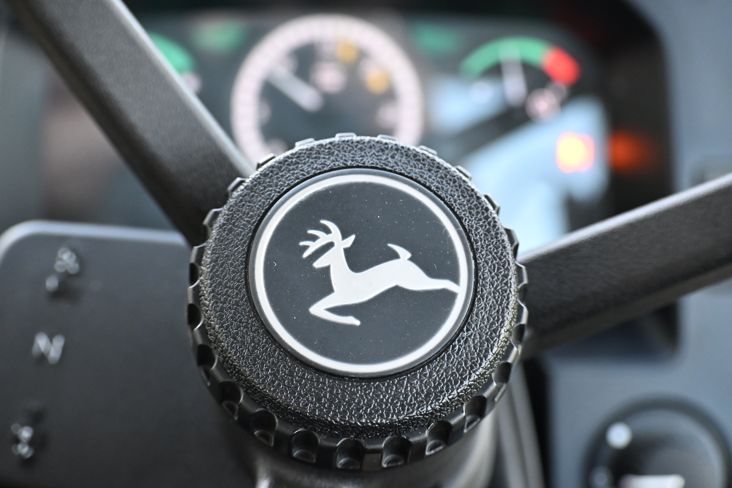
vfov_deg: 18.2
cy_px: 244
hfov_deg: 27.0
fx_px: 1525
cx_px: 366
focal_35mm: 75
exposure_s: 1/250
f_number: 4.5
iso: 2000
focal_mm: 50
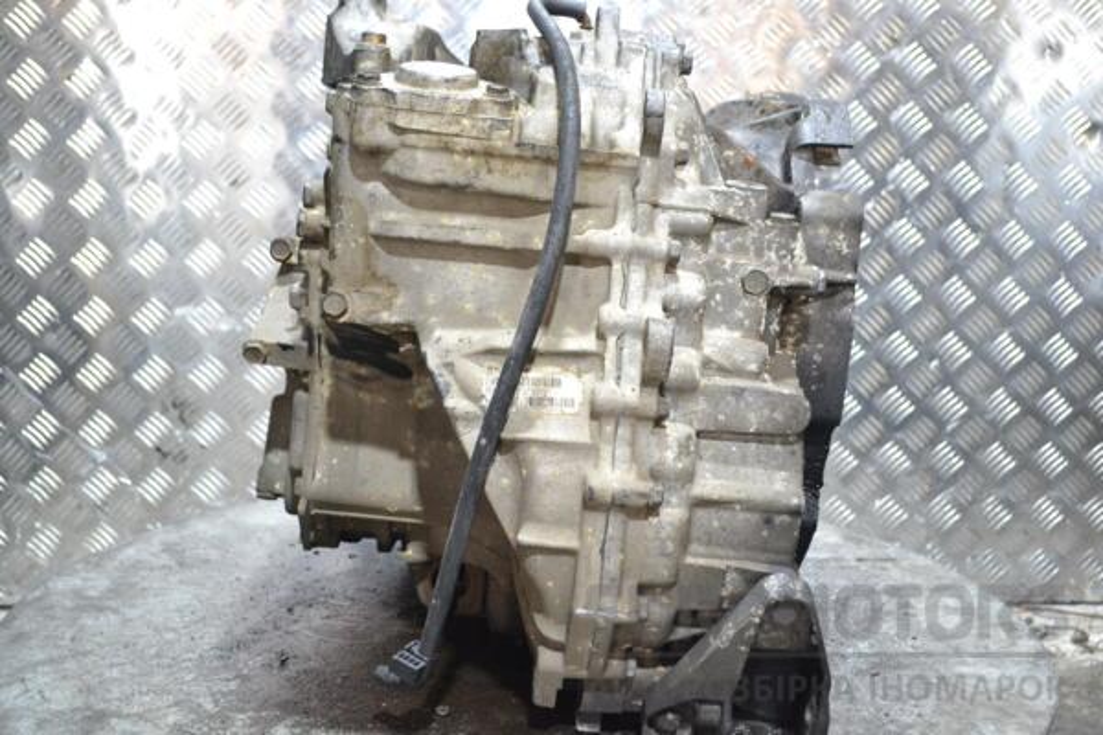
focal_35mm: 44
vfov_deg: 30.8
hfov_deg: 45.0
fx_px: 1333
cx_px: 552
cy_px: 368
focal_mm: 29
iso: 1100
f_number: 4.5
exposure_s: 1/15
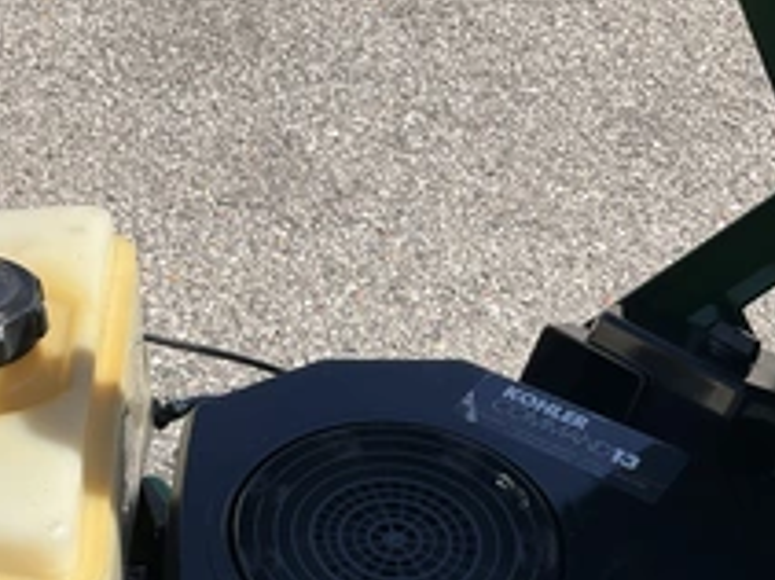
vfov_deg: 25.5
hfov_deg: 34.6
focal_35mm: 55
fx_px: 1231
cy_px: 547
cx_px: 246
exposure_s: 1/1577
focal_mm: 3
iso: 25
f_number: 1.8
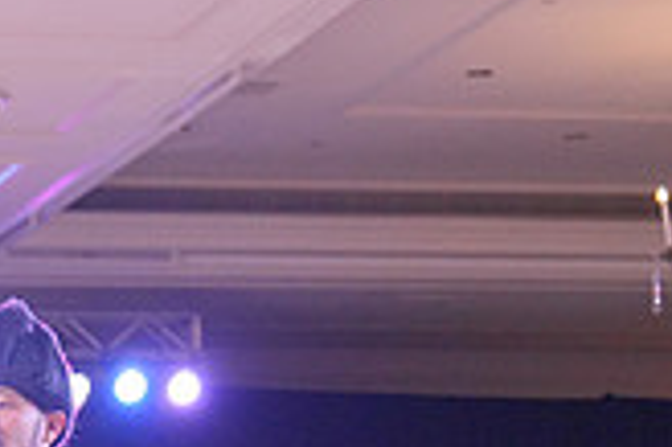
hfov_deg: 10.9
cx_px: -172
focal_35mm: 184
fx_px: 3431
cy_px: 761
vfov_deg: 7.3
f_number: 4
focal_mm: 52
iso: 5000
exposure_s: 1/500
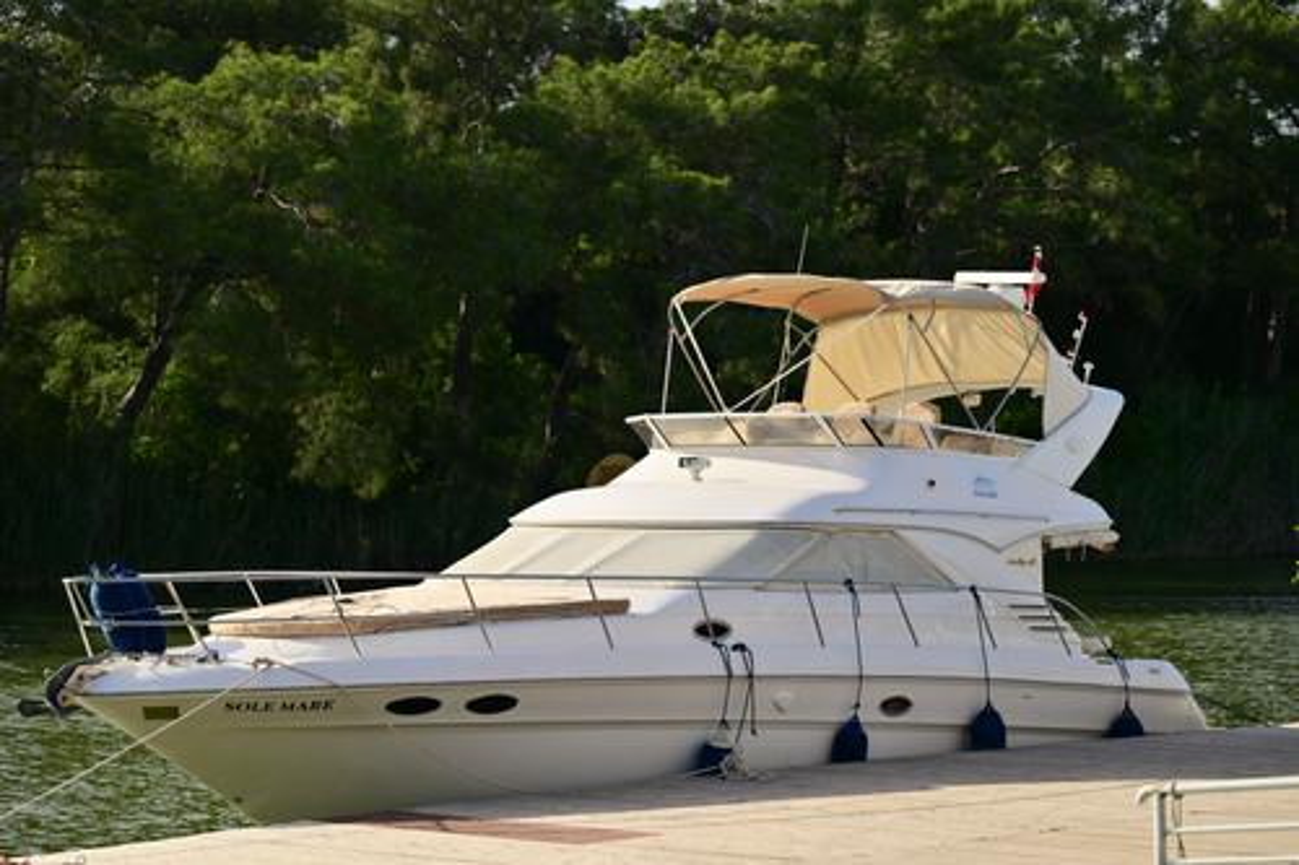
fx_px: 3643
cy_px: 432
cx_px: 650
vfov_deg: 13.5
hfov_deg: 20.2
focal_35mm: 101
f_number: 3.2
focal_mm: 101
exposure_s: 1/2000
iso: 100
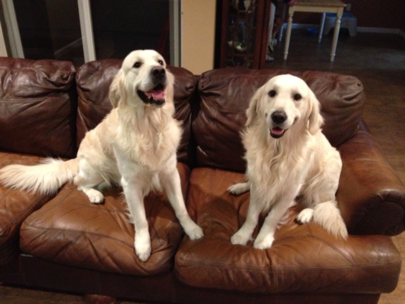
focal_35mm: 35
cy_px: 152
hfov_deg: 52.6
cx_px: 202
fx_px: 409
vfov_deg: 40.7
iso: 500
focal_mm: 4.28
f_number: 2.4
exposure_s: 1/15
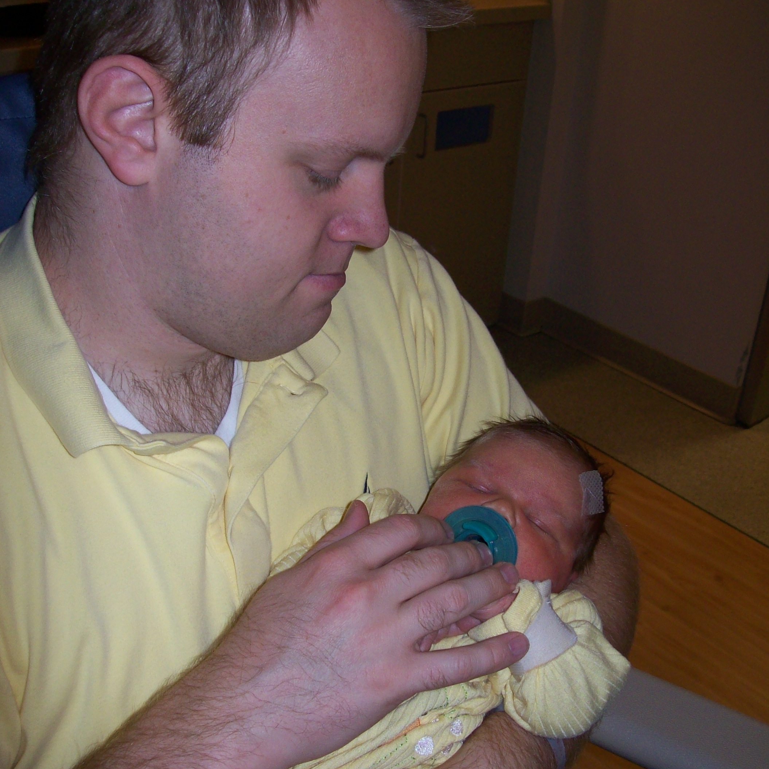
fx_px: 1081
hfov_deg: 39.2
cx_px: 383
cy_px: 410
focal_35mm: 43
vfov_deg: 39.2
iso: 80
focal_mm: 6
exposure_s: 1/64
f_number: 2.7
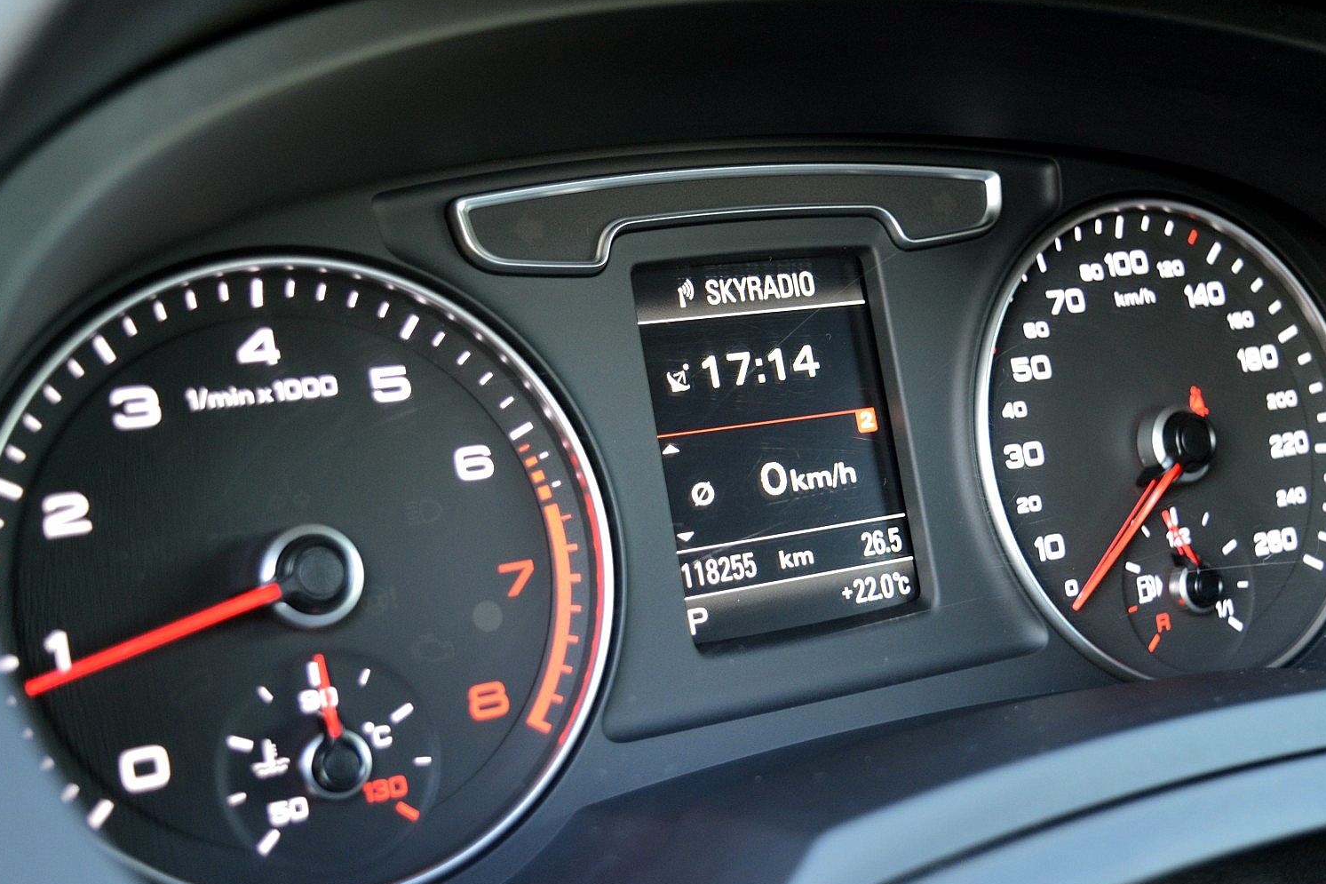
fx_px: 1861
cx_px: 715
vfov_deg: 26.7
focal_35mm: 51
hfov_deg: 39.2
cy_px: 460
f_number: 4.2
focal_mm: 31
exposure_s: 1/15
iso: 800
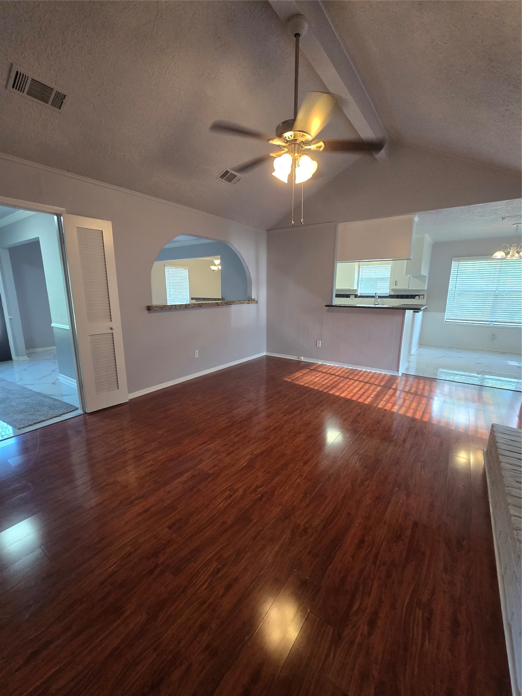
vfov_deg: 106.2
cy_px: 348
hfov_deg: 89.9
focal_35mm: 13
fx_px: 261
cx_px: 261
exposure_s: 1/60
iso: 250
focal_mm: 2.2
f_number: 2.2
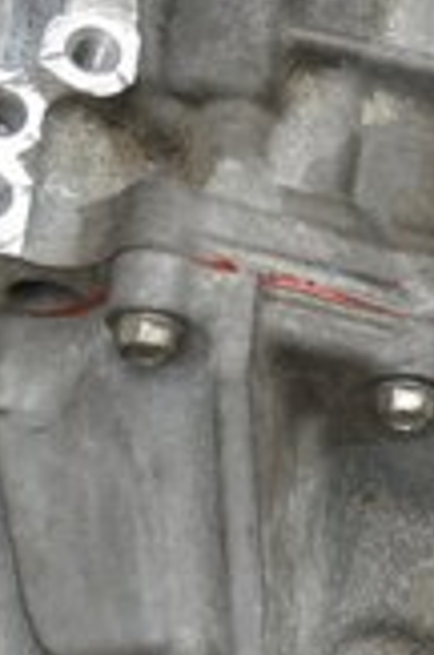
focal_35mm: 165
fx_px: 2996
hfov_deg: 8.0
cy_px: 400
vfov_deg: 12.5
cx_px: 731
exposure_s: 1/125
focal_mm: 28
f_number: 5.6
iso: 220
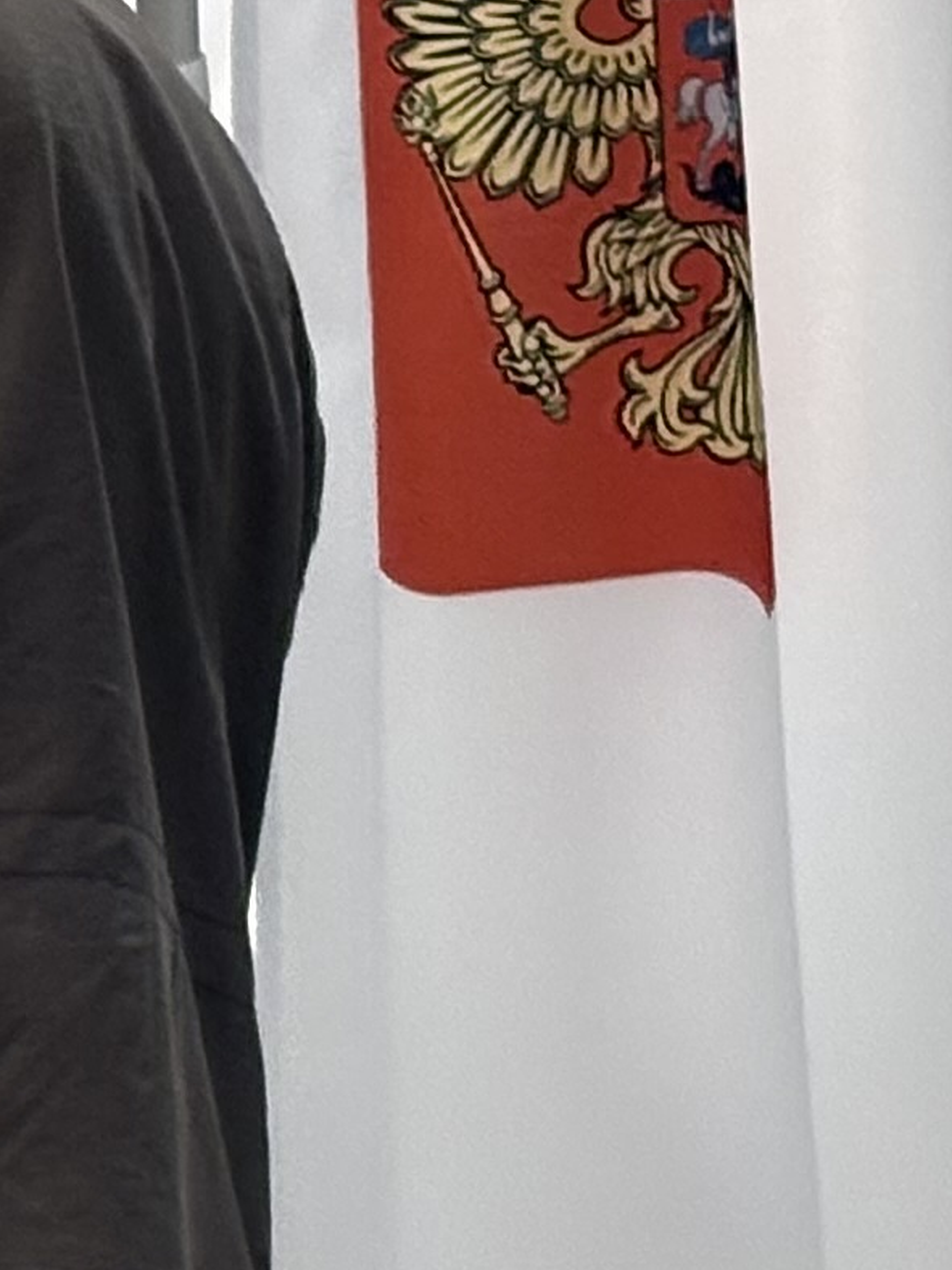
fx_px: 9754
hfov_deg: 5.4
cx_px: -1160
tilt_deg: -6.5
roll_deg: +0.9
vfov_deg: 7.4
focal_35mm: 266
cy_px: 1367
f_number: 1.6
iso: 160
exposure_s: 1/50
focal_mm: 5.96
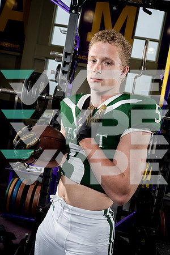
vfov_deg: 61.9
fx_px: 212
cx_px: 85
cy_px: 128
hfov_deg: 43.6
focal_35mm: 30
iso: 640
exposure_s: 1/250
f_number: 5.6
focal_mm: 30
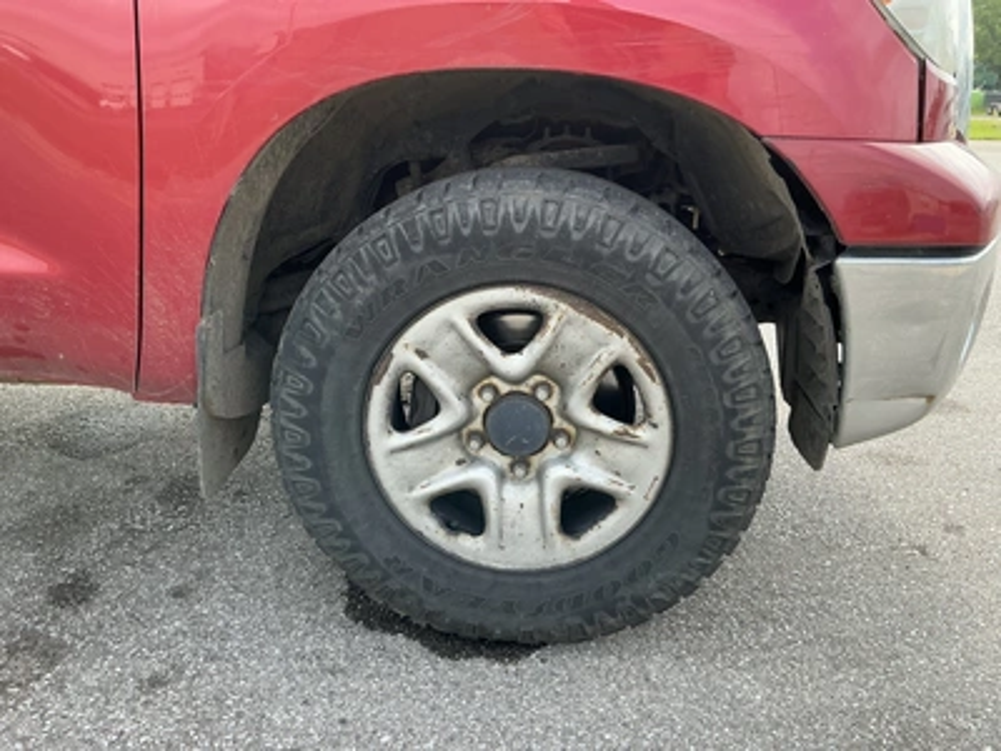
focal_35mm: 28
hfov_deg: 63.4
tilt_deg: -16.2
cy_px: 376
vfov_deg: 49.7
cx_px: 500
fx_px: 810
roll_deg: -3.6
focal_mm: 3
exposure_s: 1/239
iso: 25
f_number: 1.8
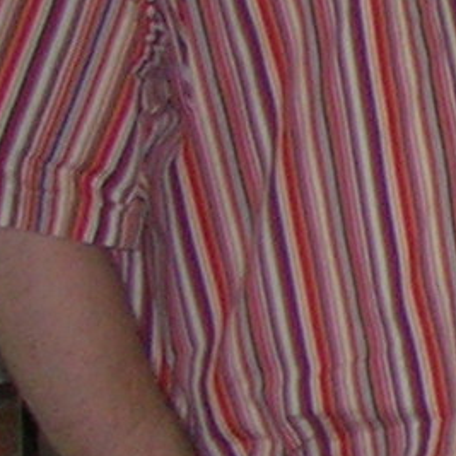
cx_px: 1846
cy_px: 258
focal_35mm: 257
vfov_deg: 6.8
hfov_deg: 5.8
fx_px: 3830
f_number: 2.9
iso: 83
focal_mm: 5.7
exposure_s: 1/60.1
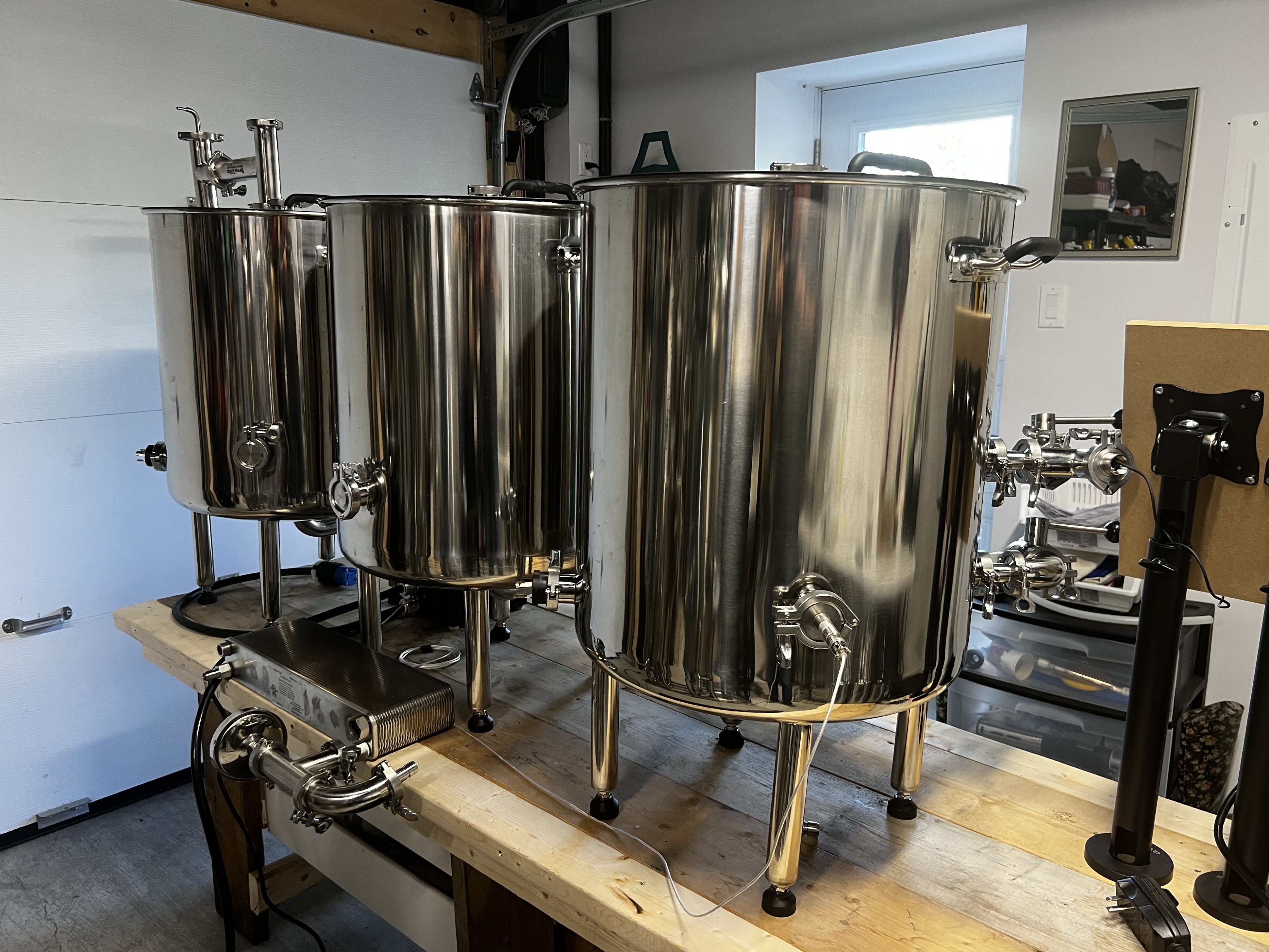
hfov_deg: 65.3
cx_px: 639
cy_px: 487
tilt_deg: -10.9
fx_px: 990
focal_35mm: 27
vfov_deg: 51.3
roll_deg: +0.2
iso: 160
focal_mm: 5.7
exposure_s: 1/60
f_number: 1.5
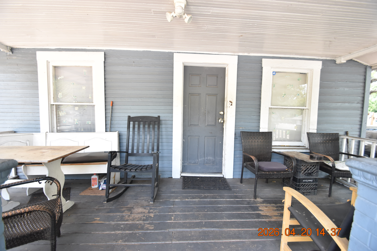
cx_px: 188
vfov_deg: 77.3
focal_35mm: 15
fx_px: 157
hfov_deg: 100.4
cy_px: 126
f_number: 3.5
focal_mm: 10
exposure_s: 1/250
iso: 800
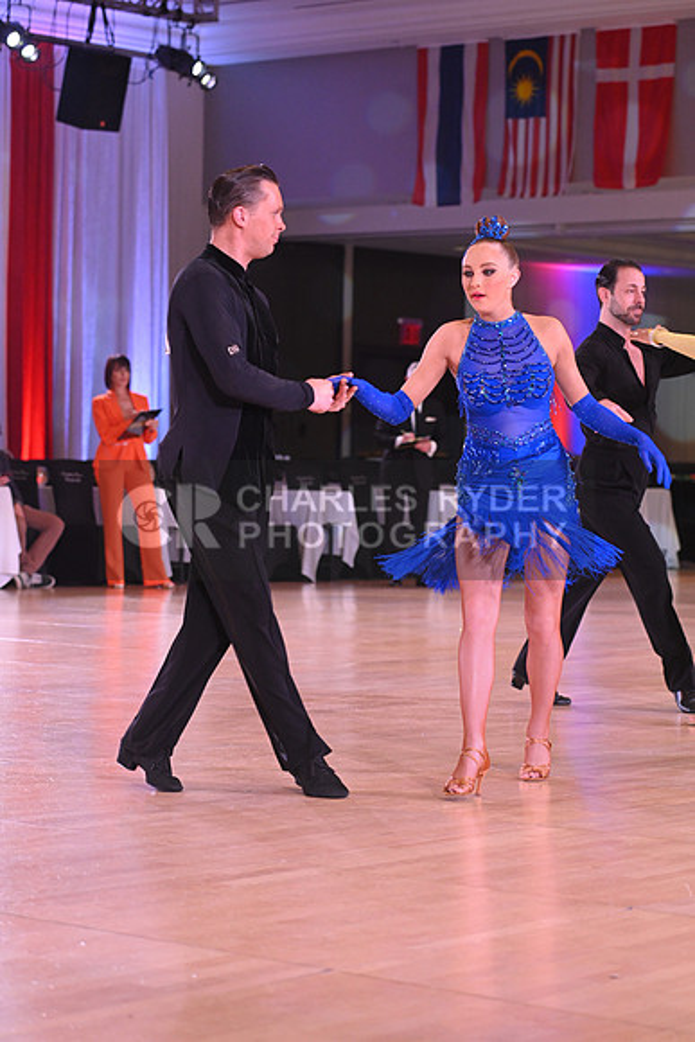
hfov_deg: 14.4
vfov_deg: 21.5
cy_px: 521
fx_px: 2749
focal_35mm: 95
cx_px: 348
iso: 2500
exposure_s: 1/320
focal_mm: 95
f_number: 4
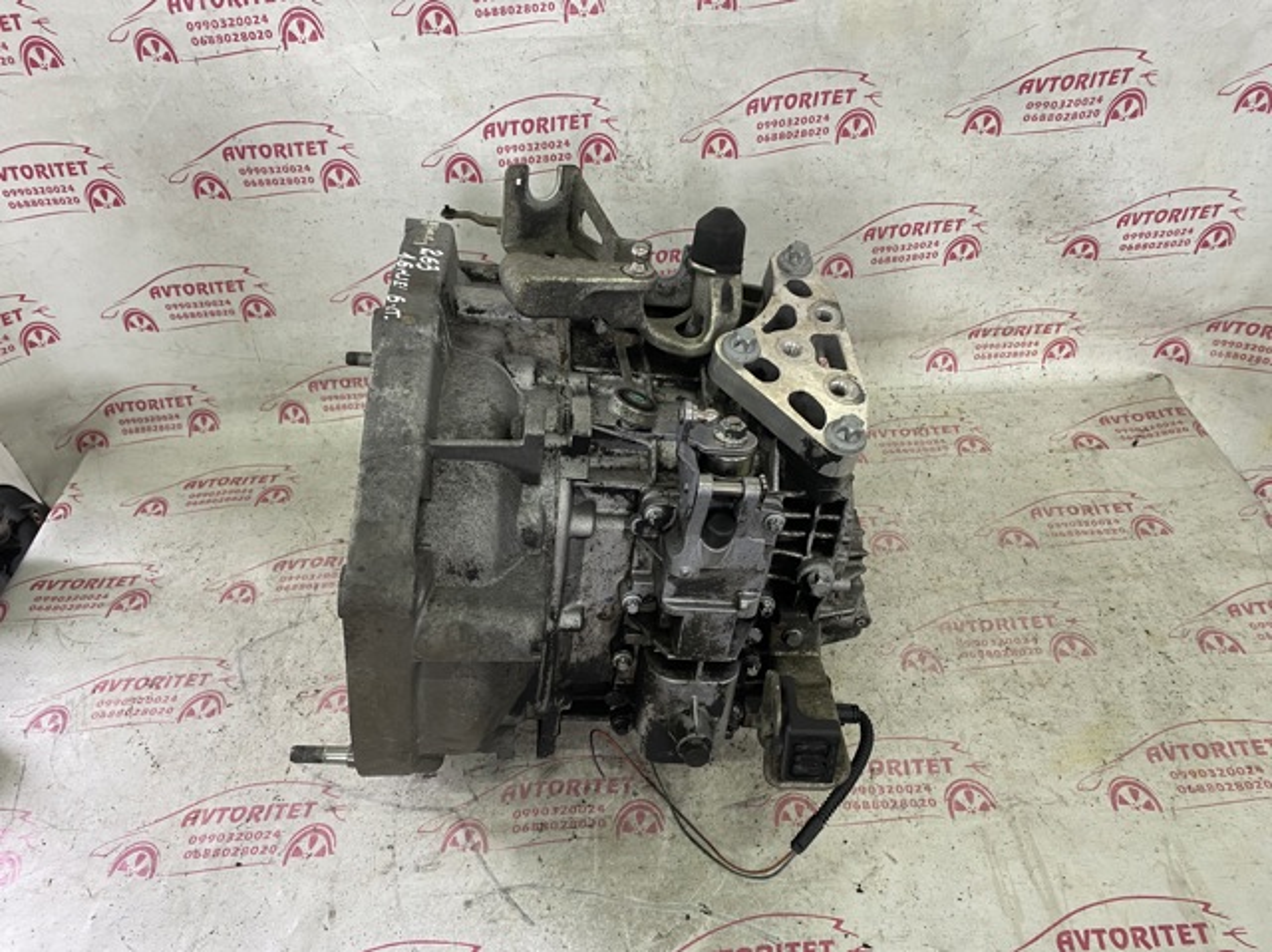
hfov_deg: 67.3
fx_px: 955
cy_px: 476
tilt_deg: -42.6
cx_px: 636
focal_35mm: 26
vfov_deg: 53.0
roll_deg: +3.9
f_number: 1.8
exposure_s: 1/50
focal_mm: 4.25
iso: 100
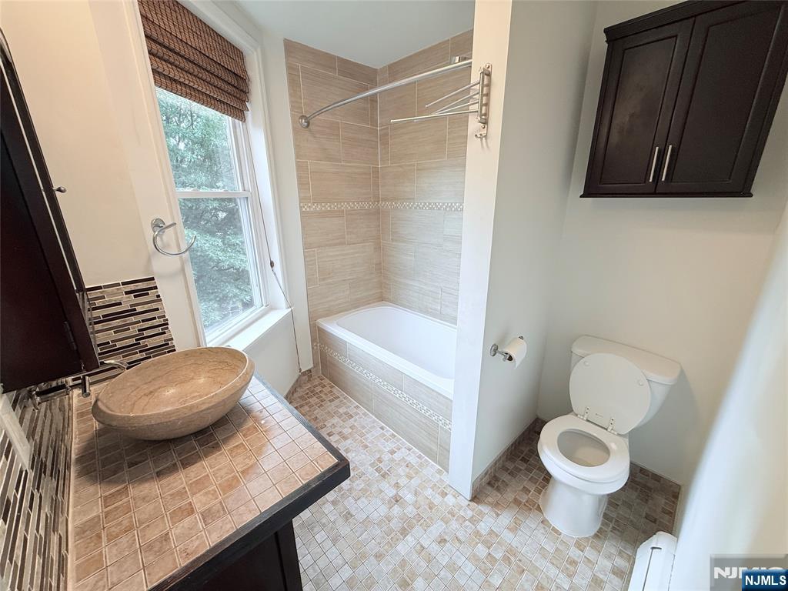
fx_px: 319
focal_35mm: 14
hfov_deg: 102.1
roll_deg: +0.8
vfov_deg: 85.7
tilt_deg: -17.3
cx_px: 394
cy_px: 296
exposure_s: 1/120
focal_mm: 2.22
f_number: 2.2
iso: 100
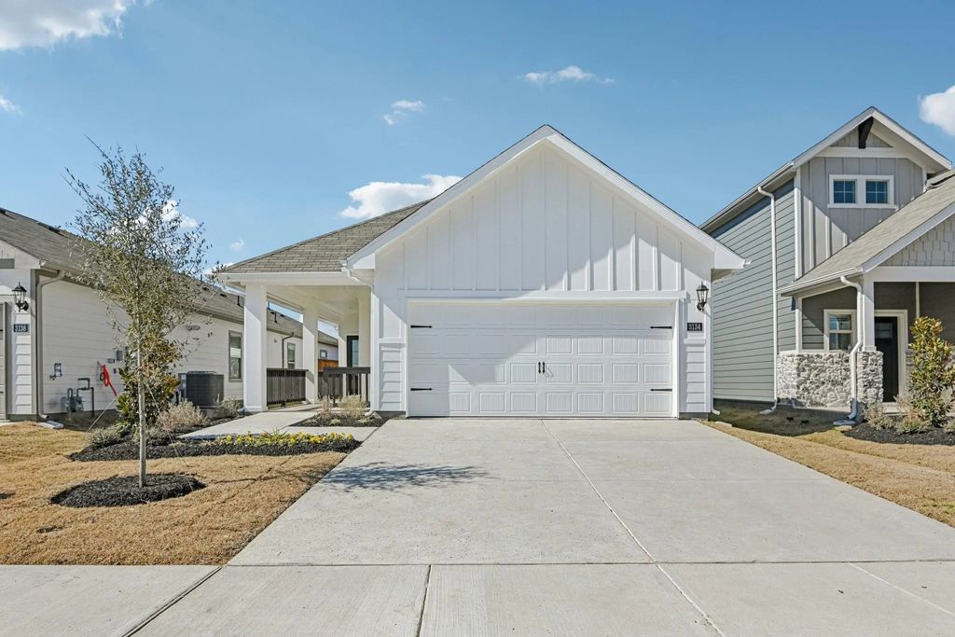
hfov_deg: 78.6
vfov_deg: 57.2
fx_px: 584
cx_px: 478
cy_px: 318
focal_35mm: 22
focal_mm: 22
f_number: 8
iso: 400
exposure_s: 1/2000
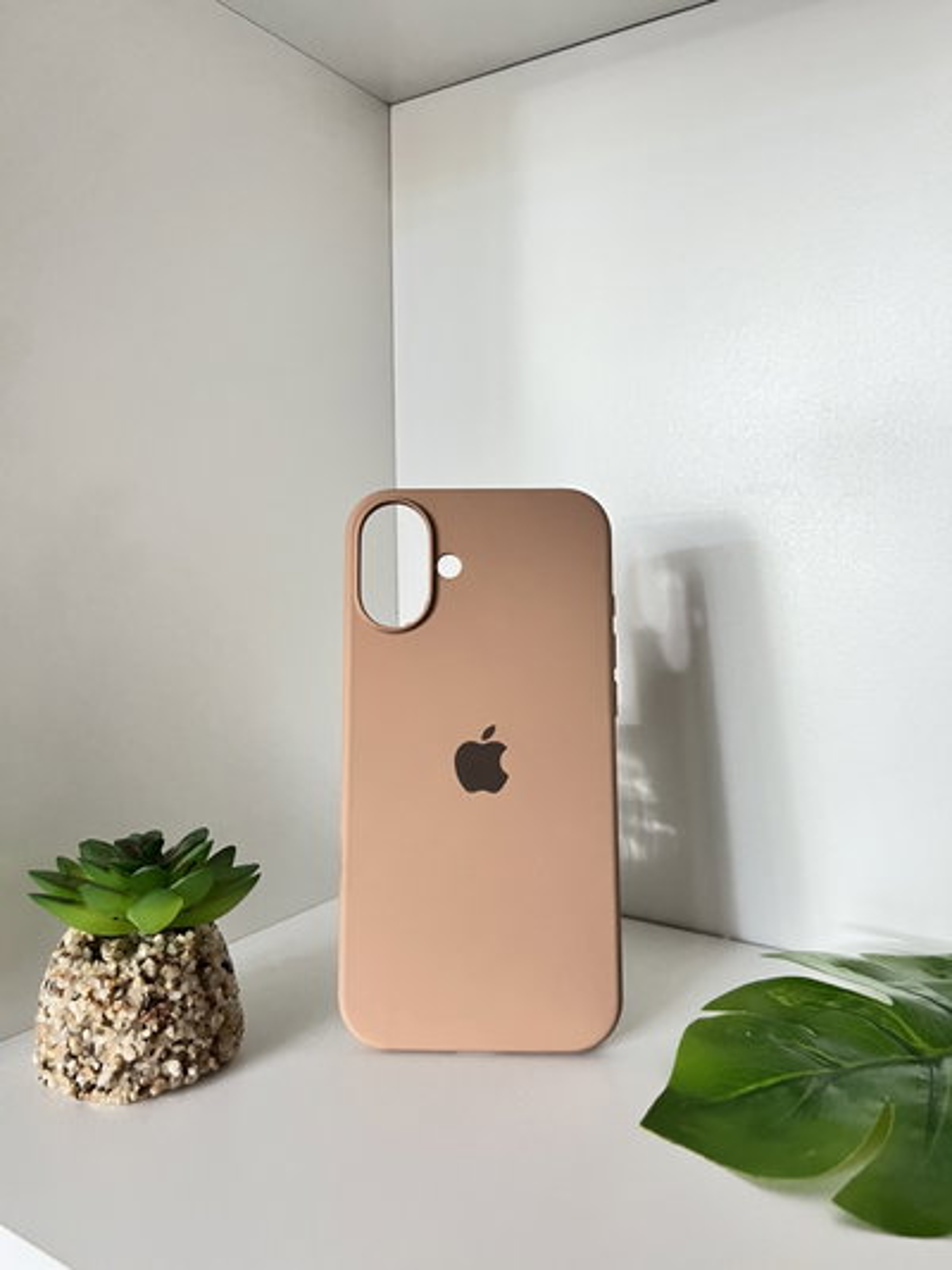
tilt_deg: -5.9
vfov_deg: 67.3
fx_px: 953
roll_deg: +1.8
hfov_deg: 53.1
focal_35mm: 26
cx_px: 476
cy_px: 635
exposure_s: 1/42
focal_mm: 5.7
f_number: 1.5
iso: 500
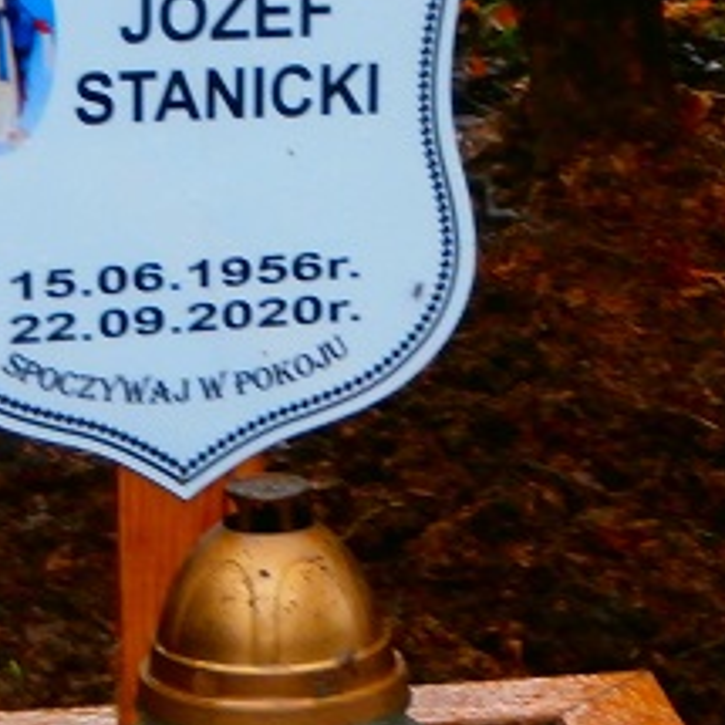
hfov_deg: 6.0
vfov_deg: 6.0
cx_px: 155
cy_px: 182
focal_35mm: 290
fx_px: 6872
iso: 200
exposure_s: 1/50
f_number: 5.4
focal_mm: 19.54
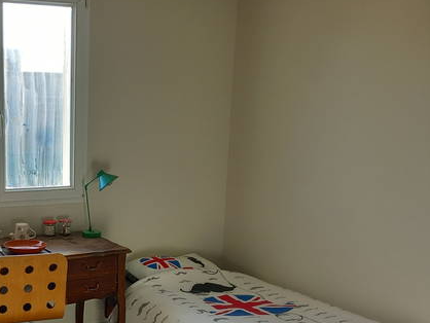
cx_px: 41
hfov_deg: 35.2
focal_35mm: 51
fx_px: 634
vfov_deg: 28.4
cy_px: 216
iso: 20
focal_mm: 4
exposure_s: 1/50
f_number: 1.8
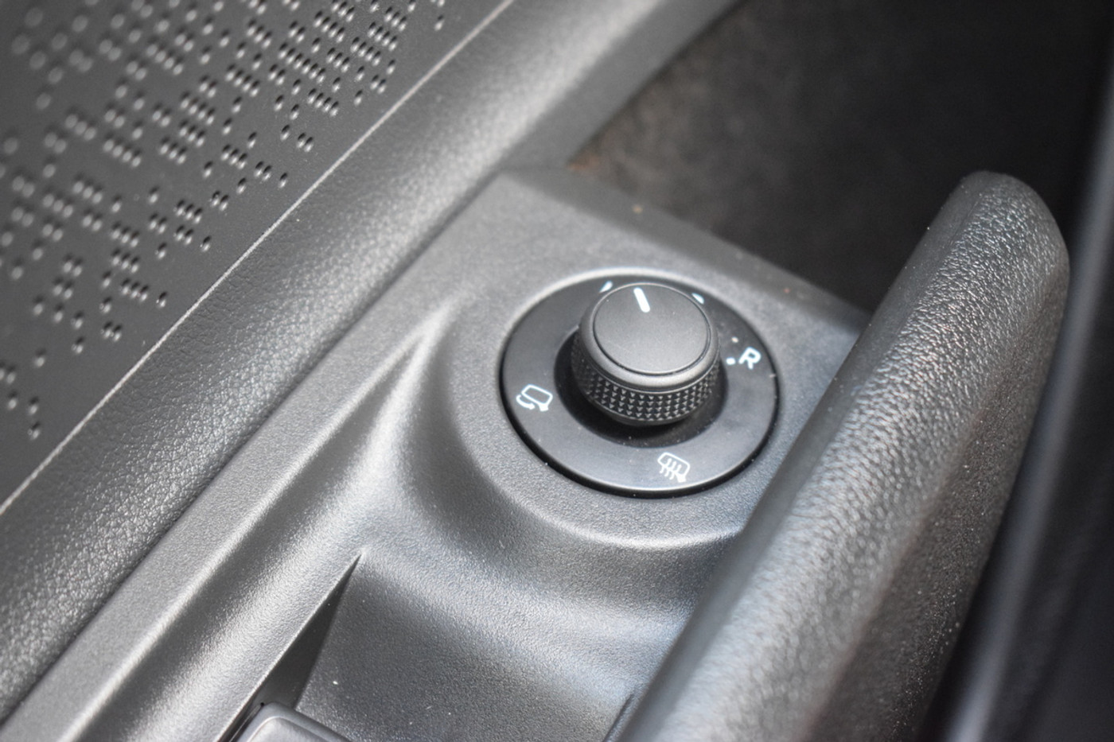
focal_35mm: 75
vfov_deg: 18.2
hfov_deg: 27.0
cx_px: 557
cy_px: 371
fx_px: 2320
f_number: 5.6
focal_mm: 50
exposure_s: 1/60
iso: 4000
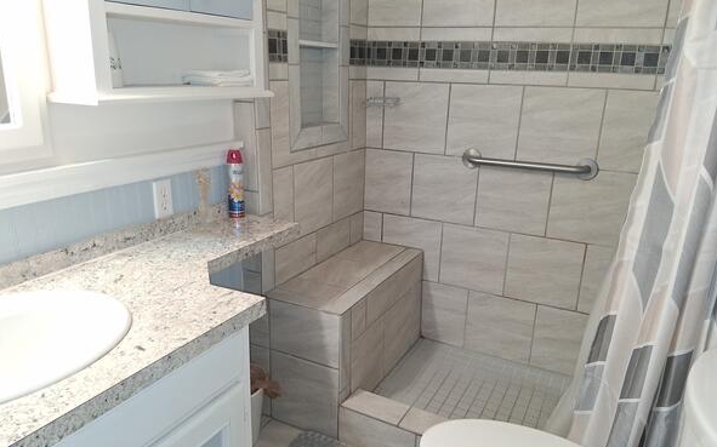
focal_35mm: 28
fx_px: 547
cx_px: 362
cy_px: 243
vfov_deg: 44.5
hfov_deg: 66.5
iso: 25
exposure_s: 1/60
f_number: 1.8
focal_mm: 3.98
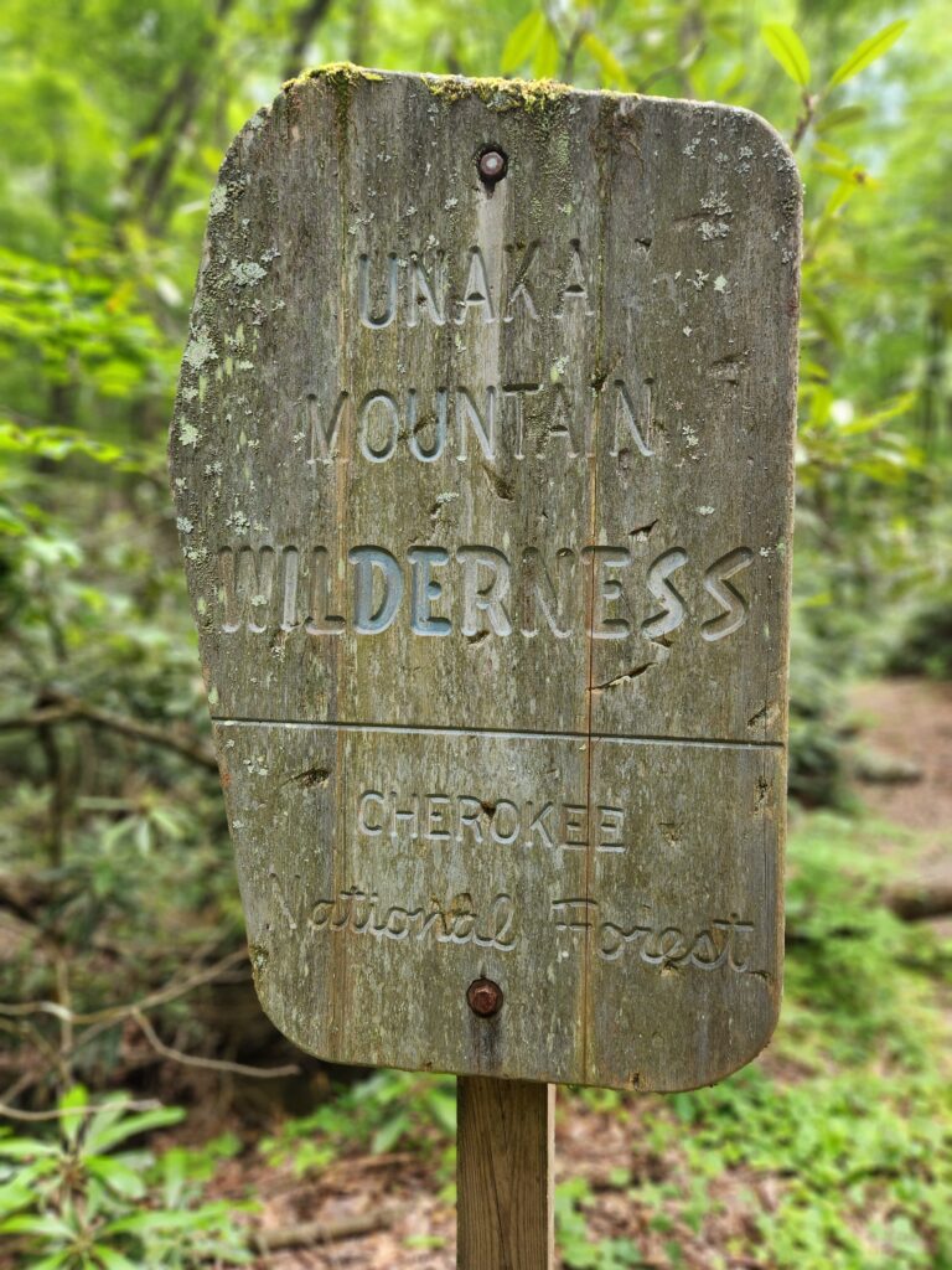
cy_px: 635
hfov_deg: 58.9
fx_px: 843
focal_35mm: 23
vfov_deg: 73.9
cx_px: 476
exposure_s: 1/120
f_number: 1.8
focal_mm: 5.4
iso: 64
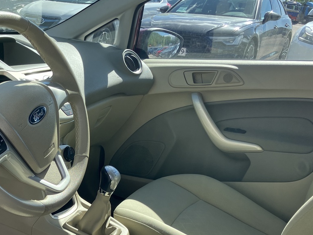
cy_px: 176
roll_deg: -2.0
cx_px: 55
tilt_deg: -19.6
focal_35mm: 52
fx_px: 470
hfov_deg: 35.4
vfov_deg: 27.7
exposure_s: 1/656
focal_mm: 3.99
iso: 32
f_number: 1.8
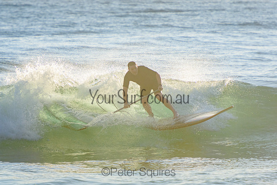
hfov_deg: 4.3
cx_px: 138
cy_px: 92
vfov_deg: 2.9
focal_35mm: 480
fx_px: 3694
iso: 560
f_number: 5.6
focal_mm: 320
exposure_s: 1/2500
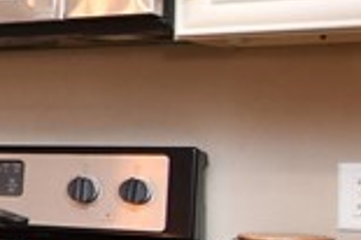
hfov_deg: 11.0
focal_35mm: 105
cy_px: 143
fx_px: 1052
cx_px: -755
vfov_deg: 13.0
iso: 800
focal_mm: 10
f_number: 4
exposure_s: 1/60
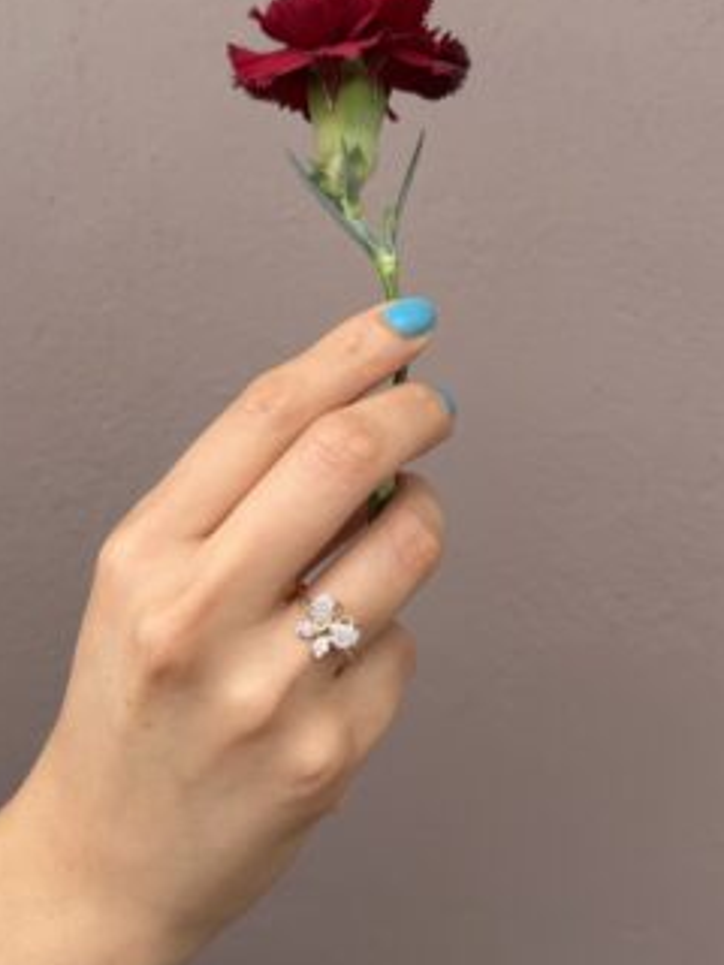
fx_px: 837
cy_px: 534
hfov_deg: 46.8
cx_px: 338
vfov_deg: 59.8
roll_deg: -0.7
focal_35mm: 30
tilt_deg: -4.0
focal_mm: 6.76
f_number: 1.78
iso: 80
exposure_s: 1/438
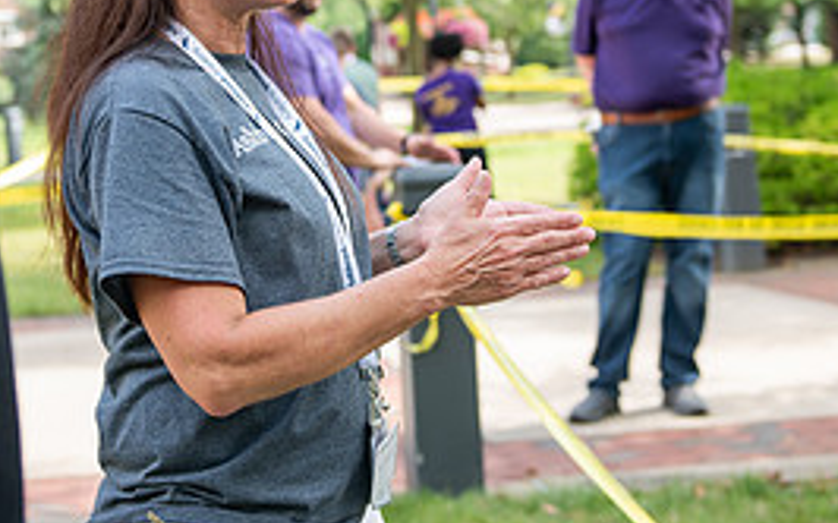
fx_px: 2032
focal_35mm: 89
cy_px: 30
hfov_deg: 23.2
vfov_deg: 14.5
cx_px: 252
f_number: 3.2
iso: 160
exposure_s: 1/320
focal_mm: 40
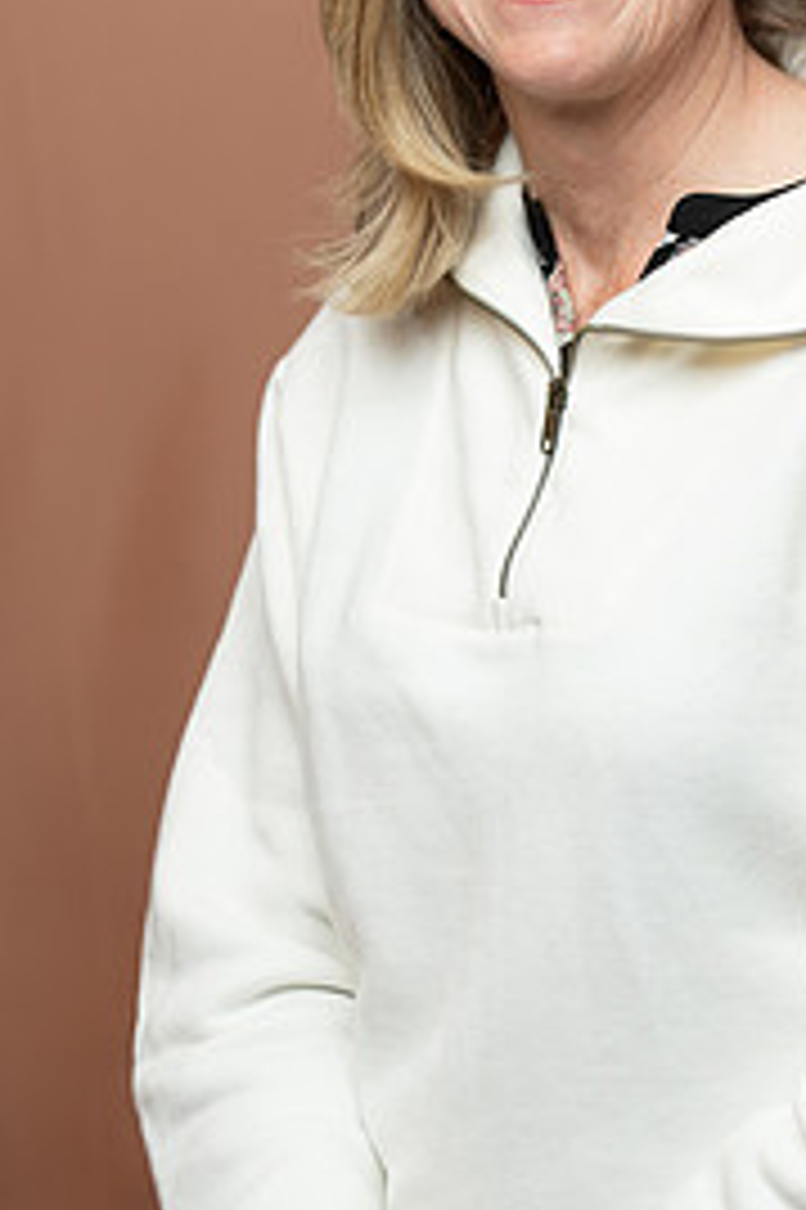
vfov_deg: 12.5
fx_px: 5514
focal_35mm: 164
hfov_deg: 8.3
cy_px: 279
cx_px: 639
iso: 320
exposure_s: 1/160
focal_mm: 98
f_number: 4
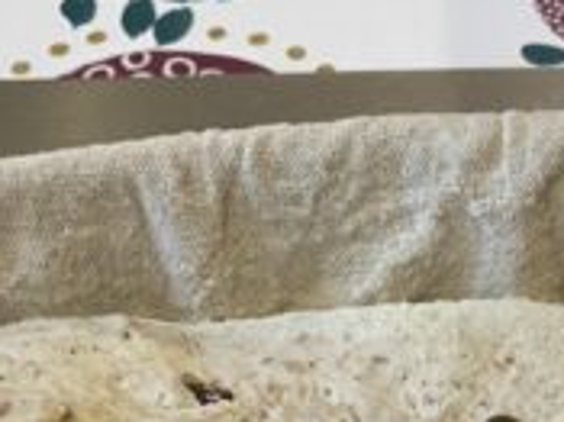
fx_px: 1612
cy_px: 438
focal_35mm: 99
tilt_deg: -58.9
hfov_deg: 19.7
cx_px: 430
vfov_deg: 14.6
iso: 320
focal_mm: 4.25
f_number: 1.8
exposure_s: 1/50
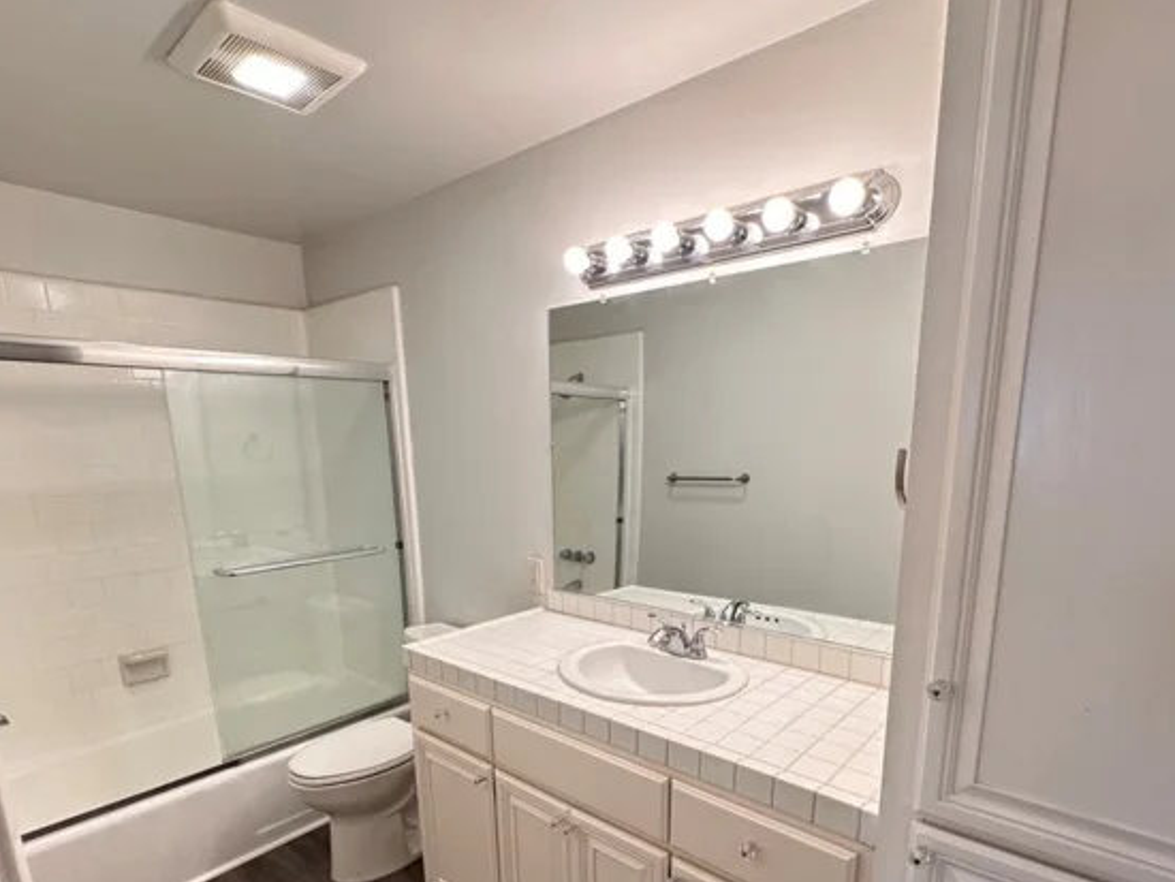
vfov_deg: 67.1
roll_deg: +0.8
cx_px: 608
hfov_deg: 84.6
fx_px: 645
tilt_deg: -11.8
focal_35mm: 19
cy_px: 579
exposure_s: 1/120
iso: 125
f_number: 2.2
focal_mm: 2.22
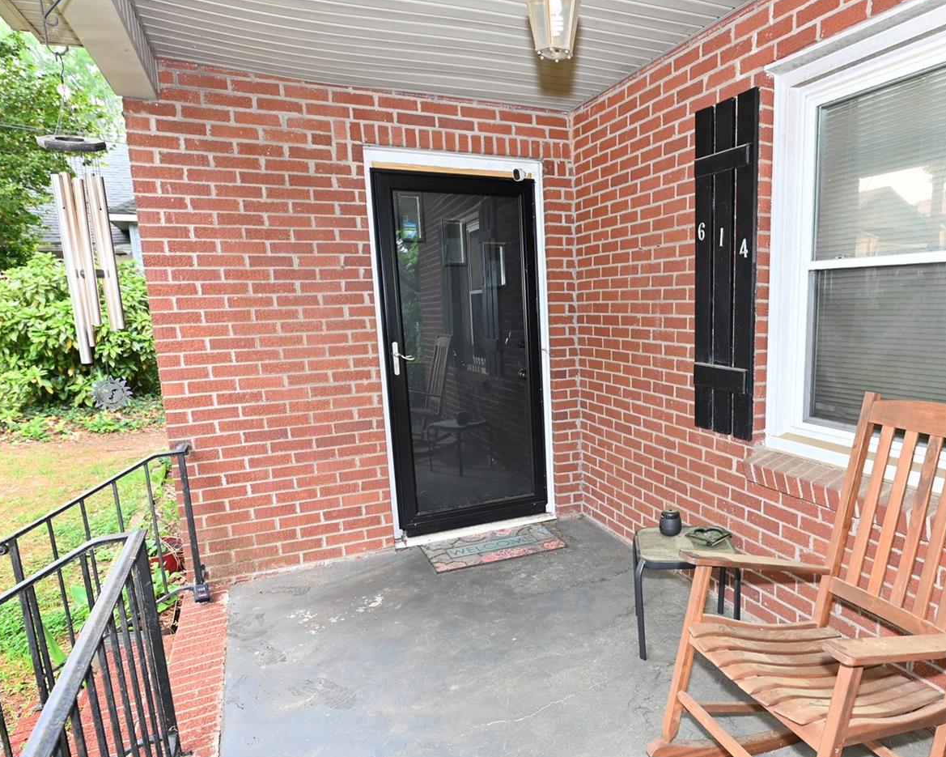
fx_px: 644
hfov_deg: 70.9
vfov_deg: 60.8
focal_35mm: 23
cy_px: 414
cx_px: 615
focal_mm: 14
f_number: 4
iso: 250
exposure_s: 1/60
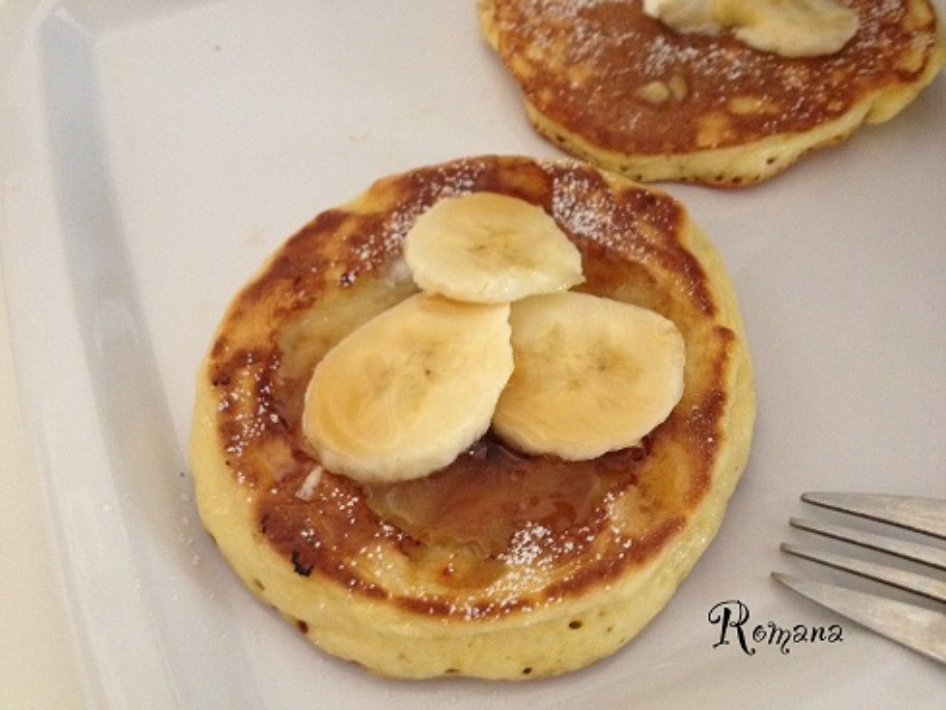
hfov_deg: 52.6
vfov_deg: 40.7
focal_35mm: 35
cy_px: 355
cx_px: 473
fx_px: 957
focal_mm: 4.28
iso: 400
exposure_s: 1/17
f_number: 2.4
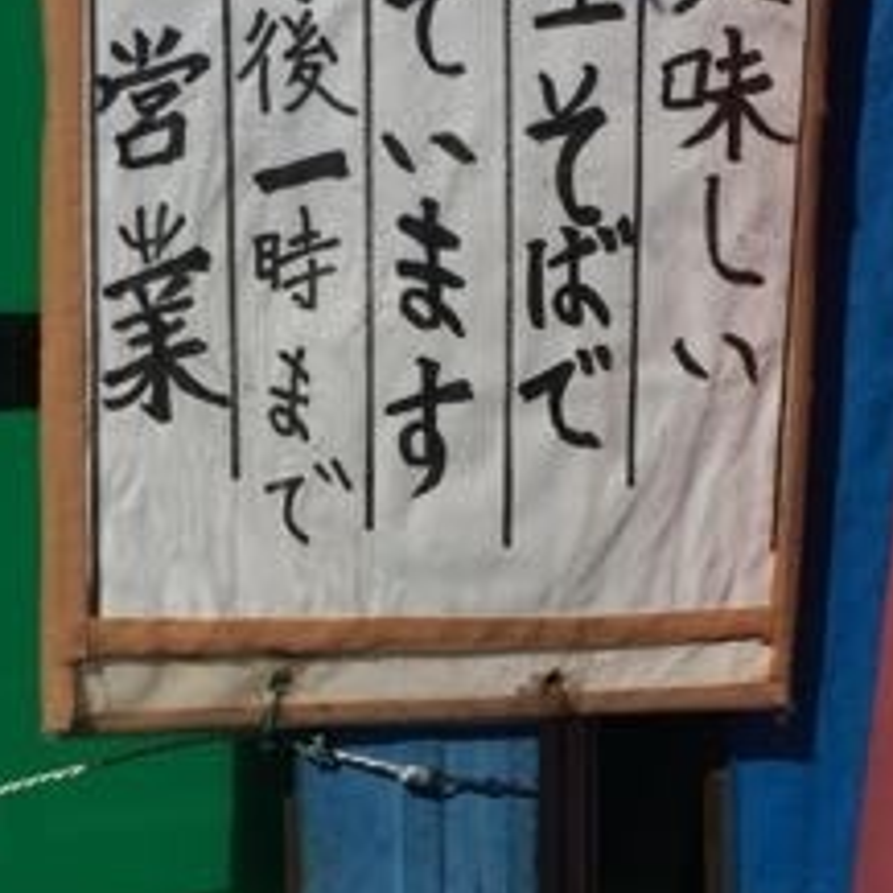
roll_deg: +1.2
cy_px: 543
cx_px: 374
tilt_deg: -9.0
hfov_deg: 26.1
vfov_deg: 26.0
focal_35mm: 66
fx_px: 1926
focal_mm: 4.15
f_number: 2.2
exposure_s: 1/10309
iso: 32
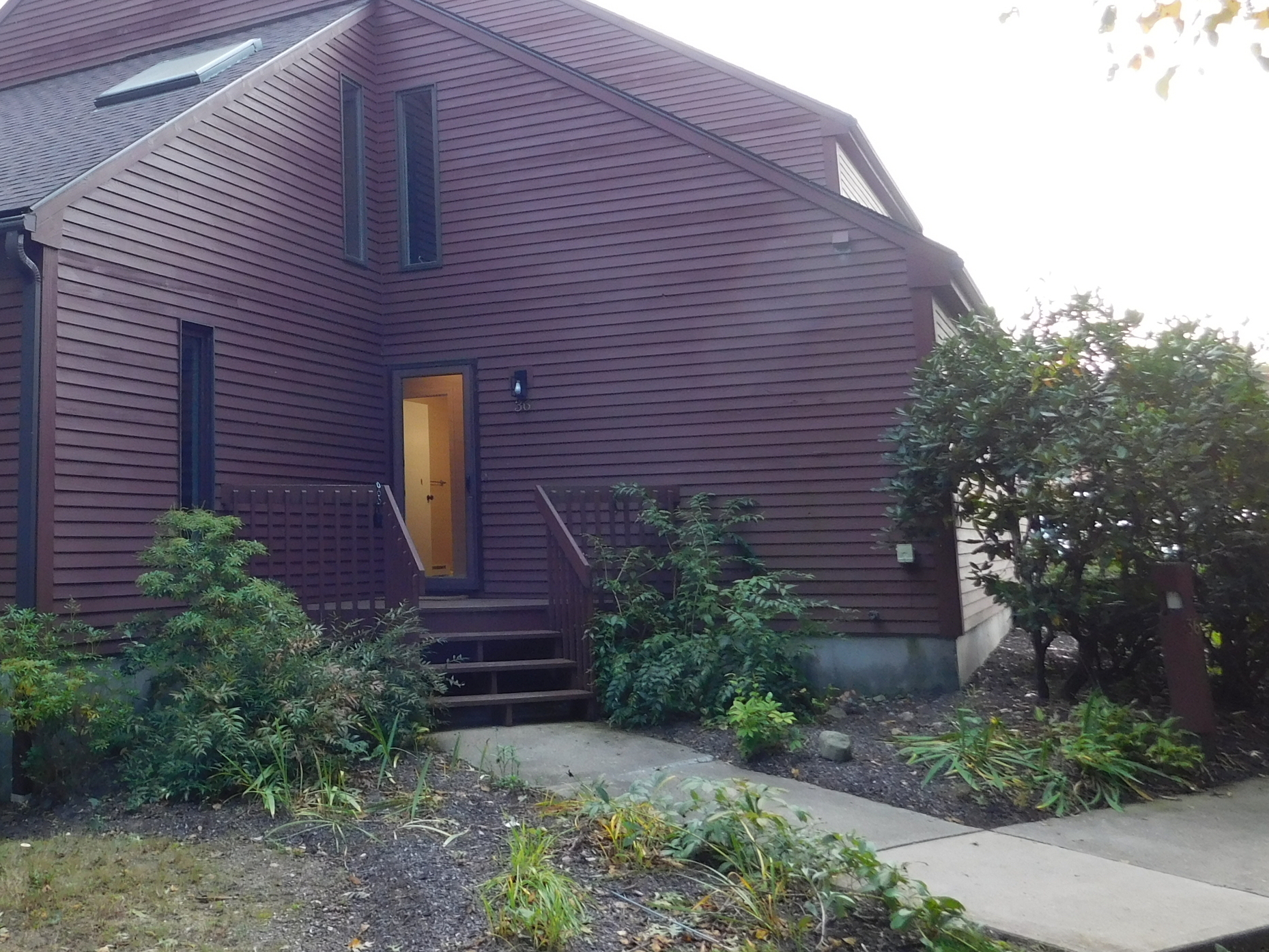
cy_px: 295
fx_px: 1393
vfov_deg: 37.2
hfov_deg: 46.9
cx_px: 291
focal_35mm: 38
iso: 125
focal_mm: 4
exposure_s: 1/60
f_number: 3
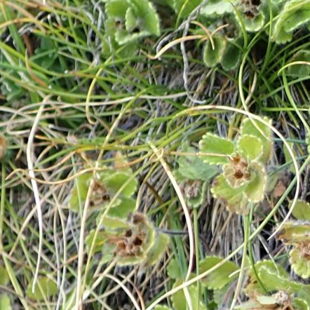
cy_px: 232
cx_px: 417
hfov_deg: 13.9
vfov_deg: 14.5
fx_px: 1216
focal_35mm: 120
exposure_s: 1/80
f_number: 2.3
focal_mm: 5.5
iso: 100
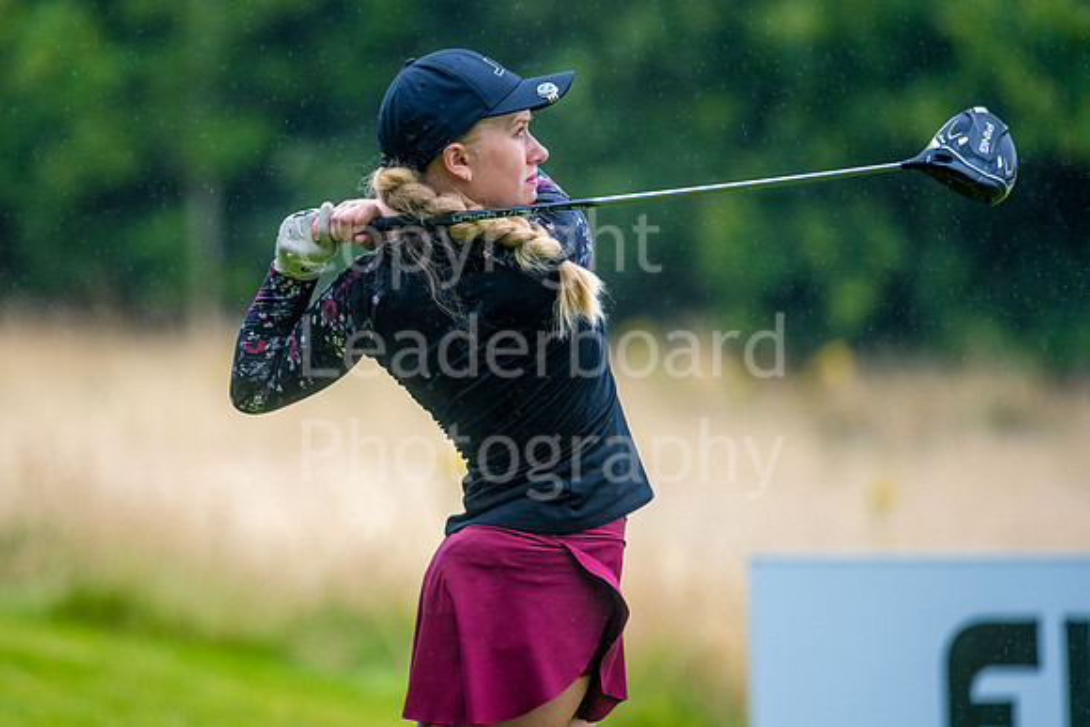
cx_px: 392
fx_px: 11636
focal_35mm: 384
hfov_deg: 5.4
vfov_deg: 3.6
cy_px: 310
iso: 320
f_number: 4
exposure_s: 1/640
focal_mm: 300
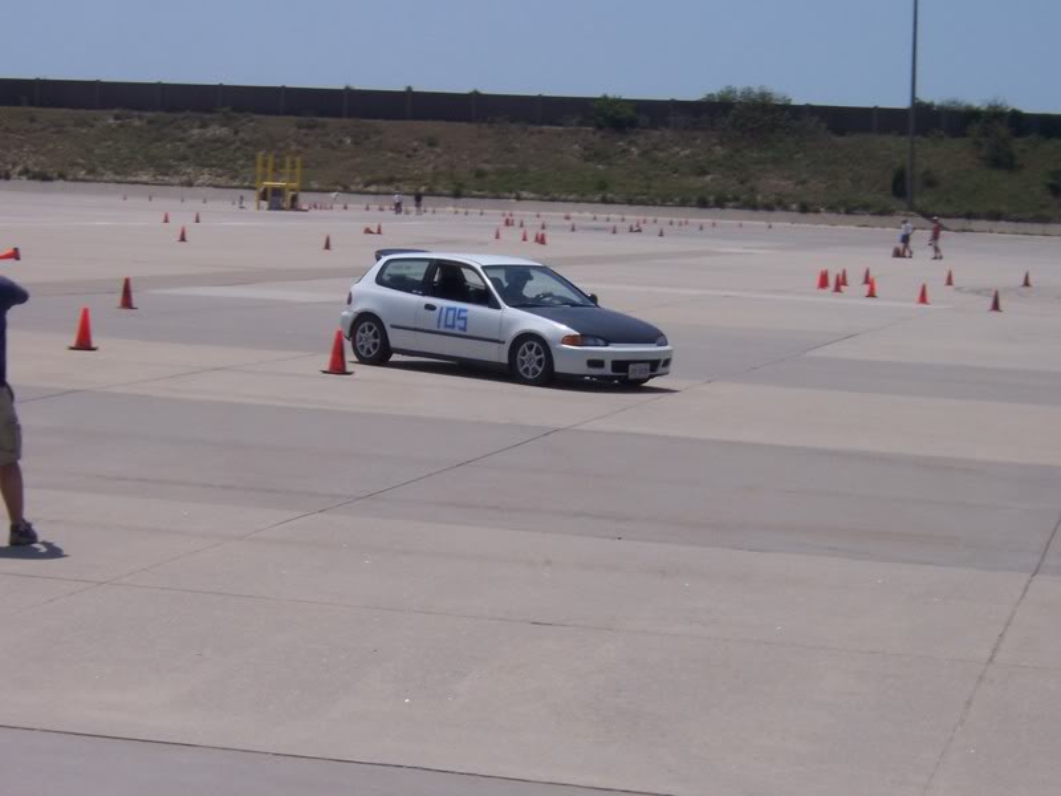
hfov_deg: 19.6
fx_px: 3065
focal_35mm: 100
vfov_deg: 14.8
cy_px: 398
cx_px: 530
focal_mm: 16.6
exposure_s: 1/500
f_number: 8
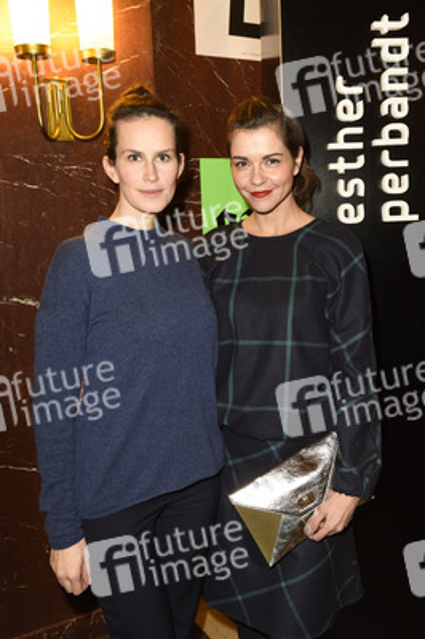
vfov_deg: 53.2
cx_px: 212
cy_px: 320
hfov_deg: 36.8
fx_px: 639
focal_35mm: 36
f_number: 5.6
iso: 1250
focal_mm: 36
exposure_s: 1/40
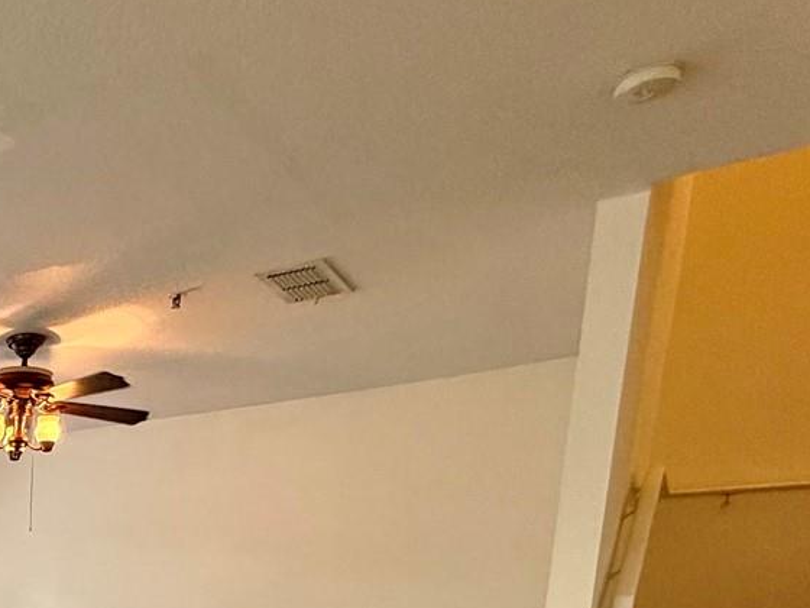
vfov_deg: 29.4
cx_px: -136
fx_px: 936
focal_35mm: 40
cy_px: 780
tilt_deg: -9.8
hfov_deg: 37.0
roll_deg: -1.0
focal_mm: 2.22
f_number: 2.2
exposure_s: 1/60
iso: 200
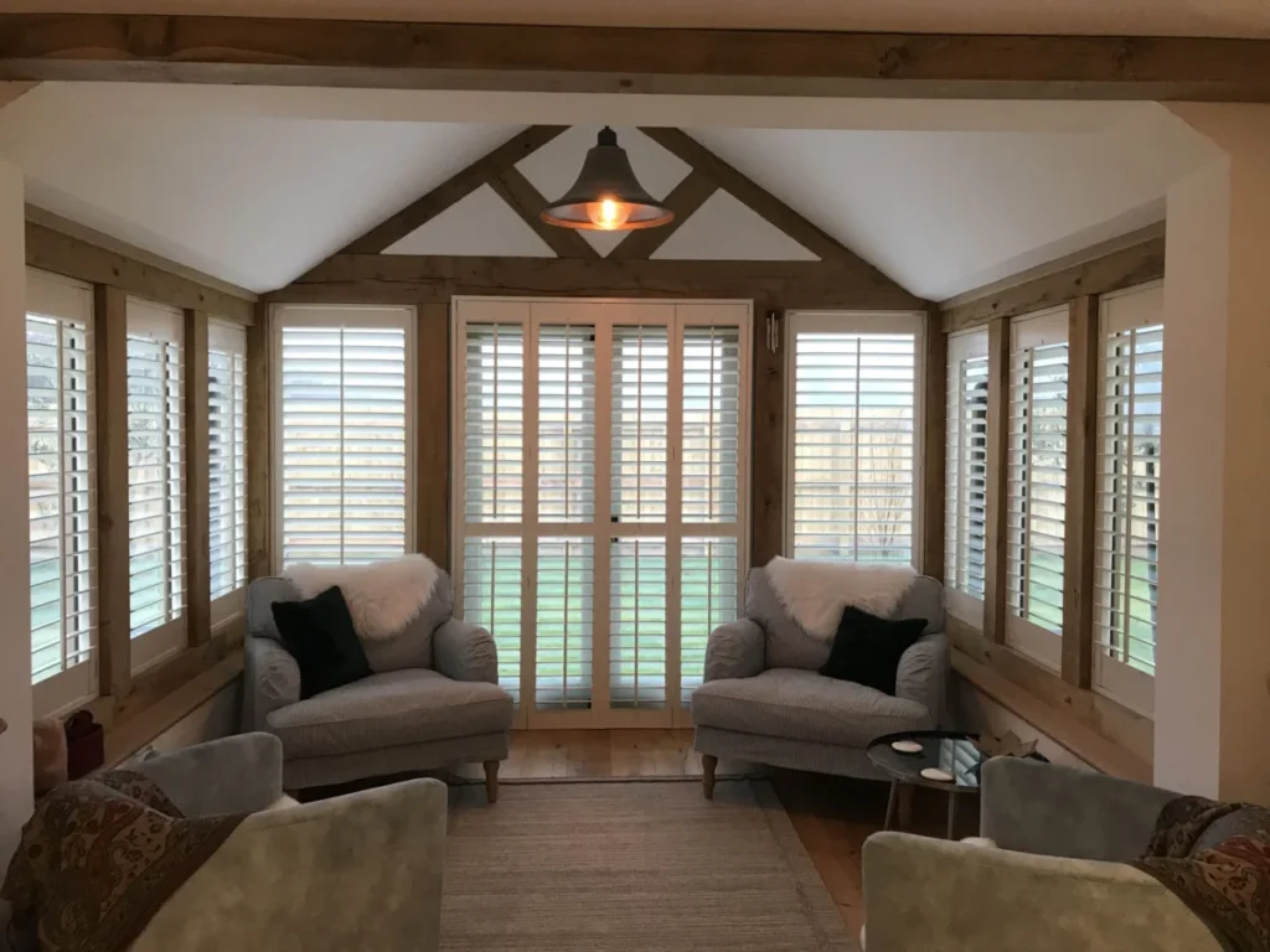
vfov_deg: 49.7
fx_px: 1027
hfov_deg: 63.4
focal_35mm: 28
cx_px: 635
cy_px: 476
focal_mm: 3.99
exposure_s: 1/20
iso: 40
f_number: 1.8
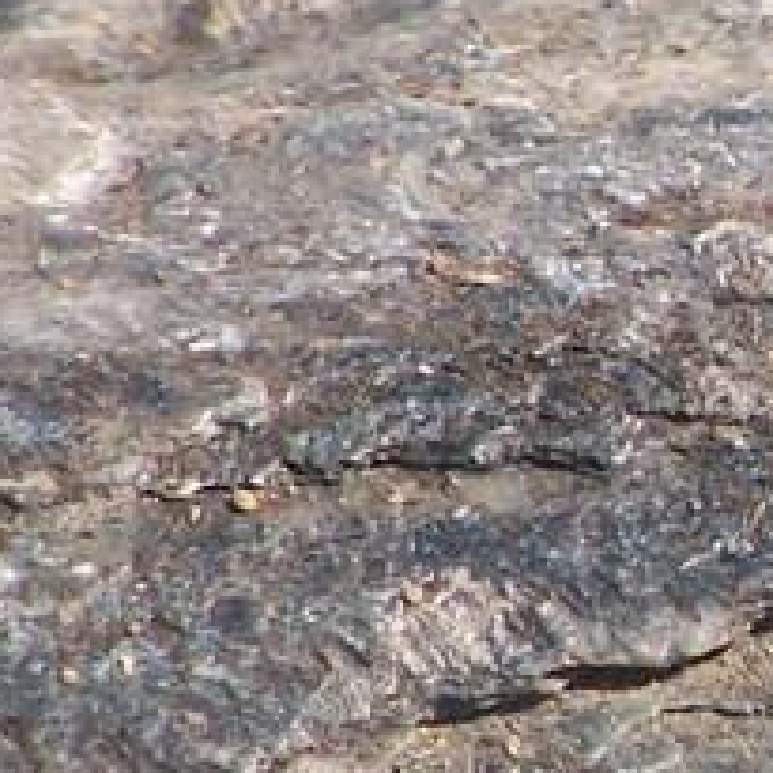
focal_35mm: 1679
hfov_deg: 1.0
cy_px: 471
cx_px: 1667
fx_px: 42419
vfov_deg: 1.0
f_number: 3.7
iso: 80
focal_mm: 63
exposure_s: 1/800
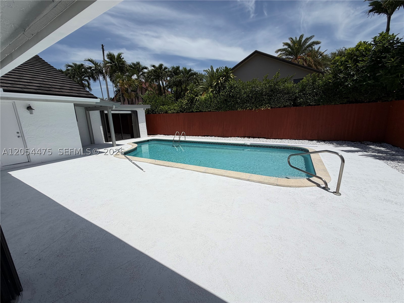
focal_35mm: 14
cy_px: 152
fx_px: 163
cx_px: 202
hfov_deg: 102.1
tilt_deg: -12.7
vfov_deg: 85.7
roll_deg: +1.8
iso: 20
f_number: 2.2
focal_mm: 2.22
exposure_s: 1/3125
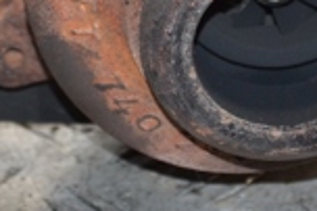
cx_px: 156
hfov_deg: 4.4
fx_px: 4161
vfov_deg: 2.9
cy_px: -111
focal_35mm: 473
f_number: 5.3
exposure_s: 1/160
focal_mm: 75
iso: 800
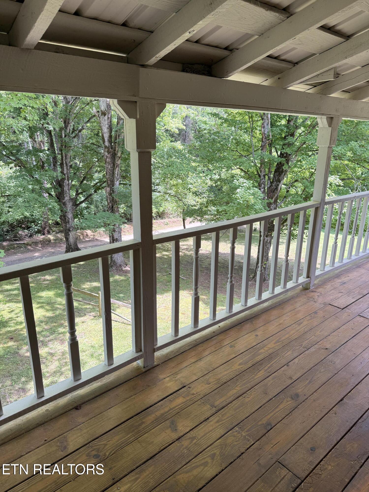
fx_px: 341
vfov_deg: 71.6
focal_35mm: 24
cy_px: 246
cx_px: 184
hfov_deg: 56.8
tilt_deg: -18.4
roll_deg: -0.2
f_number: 1.78
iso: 100
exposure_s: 1/277
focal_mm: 6.76
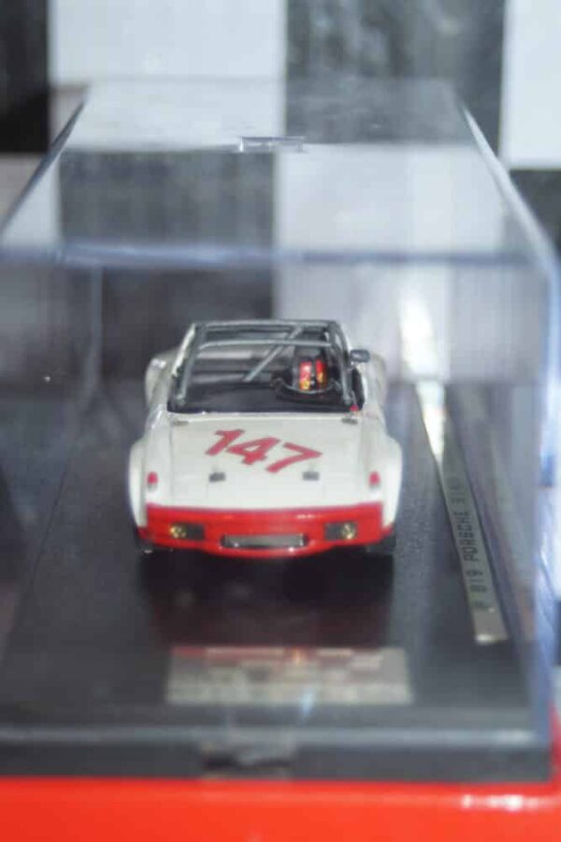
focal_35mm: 90
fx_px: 2104
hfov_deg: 15.2
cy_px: 421
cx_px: 280
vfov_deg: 22.6
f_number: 5.6
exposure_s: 1/125
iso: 320
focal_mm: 60
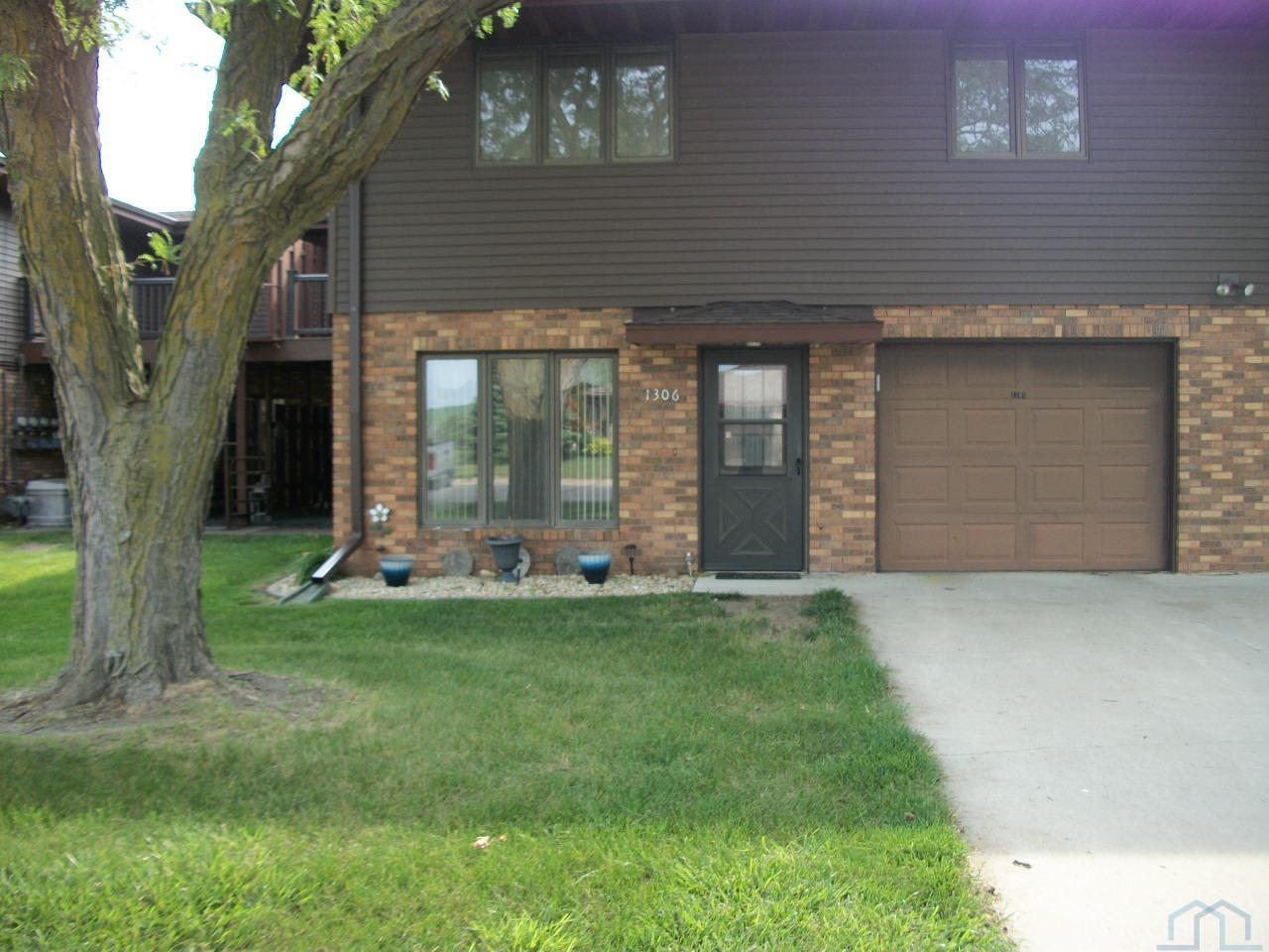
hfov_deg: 56.8
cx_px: 634
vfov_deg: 44.2
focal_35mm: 32
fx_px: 1173
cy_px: 476
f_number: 2.9
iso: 80
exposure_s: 1/200
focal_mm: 5.7
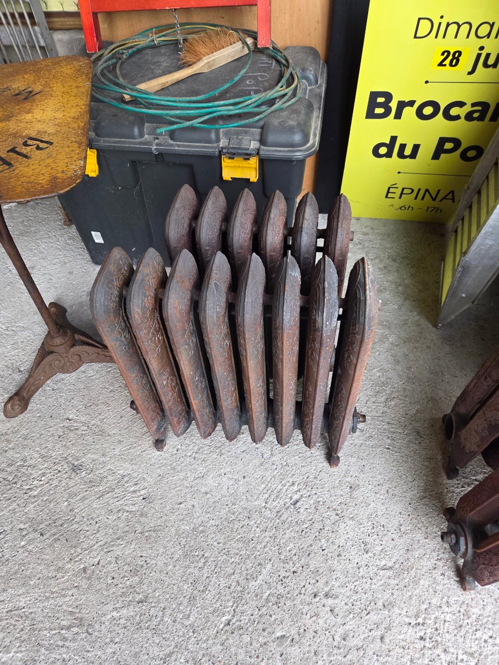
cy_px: 332
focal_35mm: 23
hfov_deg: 58.9
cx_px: 250
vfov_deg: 73.9
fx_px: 442
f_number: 1.8
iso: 160
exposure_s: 1/120
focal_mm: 5.4
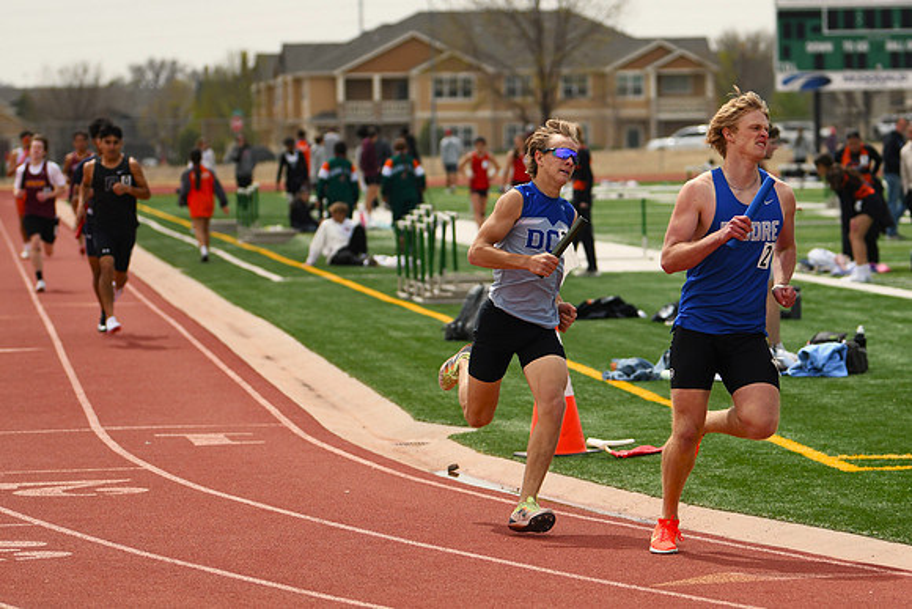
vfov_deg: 13.4
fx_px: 2584
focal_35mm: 102
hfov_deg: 20.0
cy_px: 304
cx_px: 456
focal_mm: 102
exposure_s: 1/8000
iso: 320
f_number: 2.8
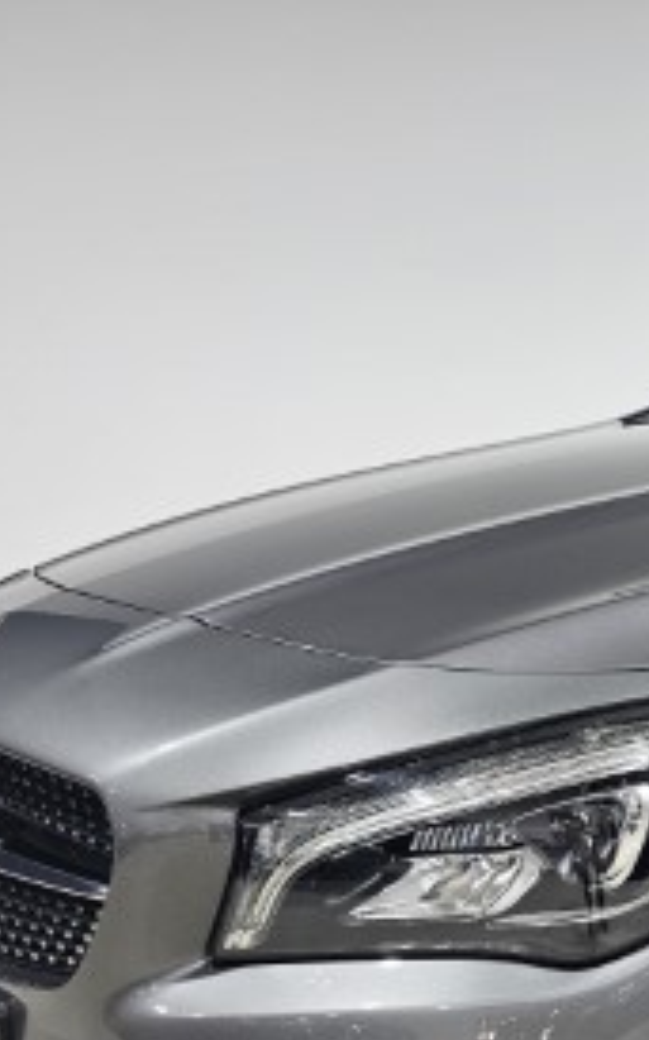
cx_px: 979
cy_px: 831
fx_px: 1615
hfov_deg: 19.7
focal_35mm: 57
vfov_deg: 34.6
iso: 160
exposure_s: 1/100
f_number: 1.7
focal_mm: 6.3
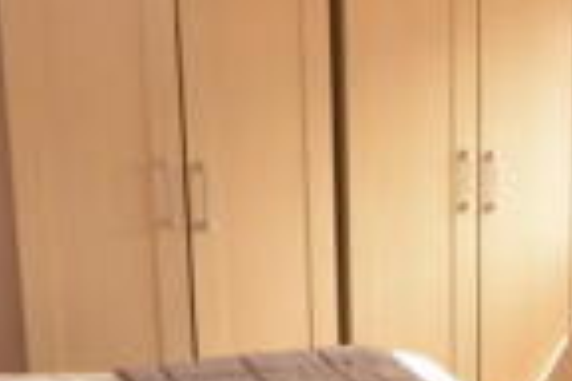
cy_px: 224
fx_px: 1080
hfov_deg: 26.5
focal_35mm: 68
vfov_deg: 20.0
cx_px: 677
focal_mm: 10
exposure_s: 1/80
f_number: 4.5
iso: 400
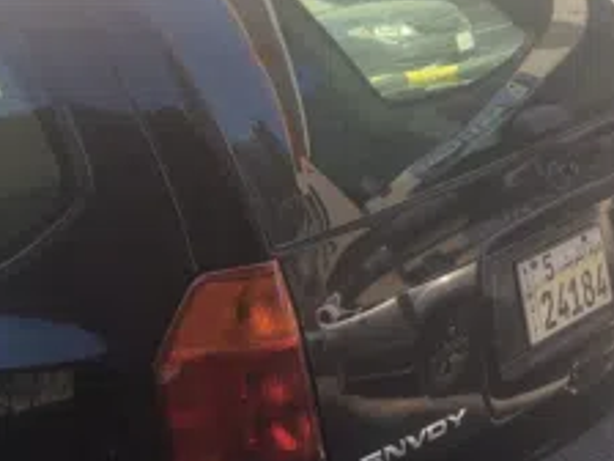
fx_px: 1472
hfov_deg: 23.0
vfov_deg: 17.1
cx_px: 74
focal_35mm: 83
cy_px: 527
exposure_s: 1/301
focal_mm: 4.15
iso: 25
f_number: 2.2
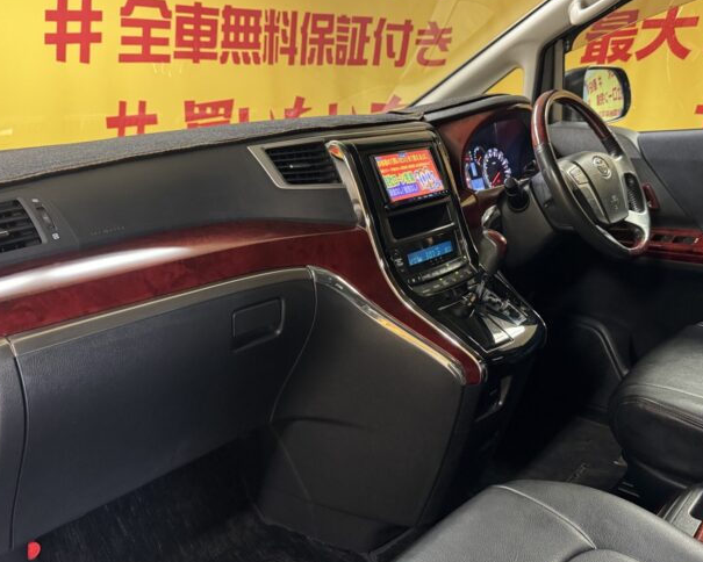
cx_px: 376
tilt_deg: -15.7
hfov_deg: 57.1
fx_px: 645
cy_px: 259
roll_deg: +0.5
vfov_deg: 47.1
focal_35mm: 31
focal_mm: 6.76
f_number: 1.78
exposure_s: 1/50
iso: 500
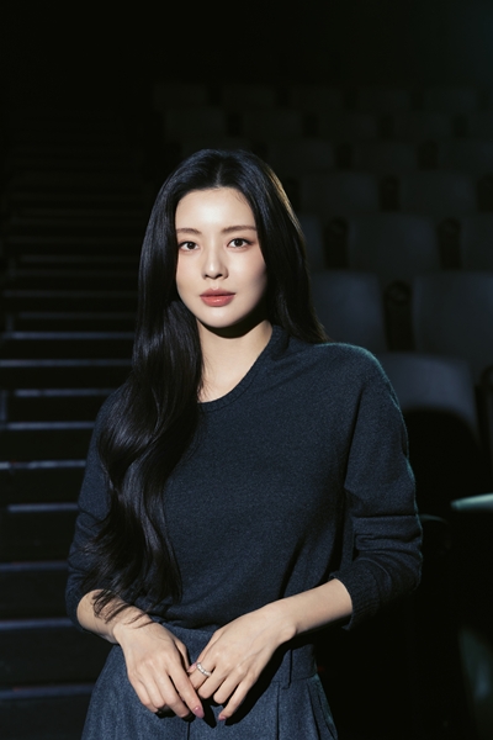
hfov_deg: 19.5
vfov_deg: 28.8
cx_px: 246
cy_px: 370
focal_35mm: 70
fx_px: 1438
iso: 800
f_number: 5
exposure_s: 1/160
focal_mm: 70
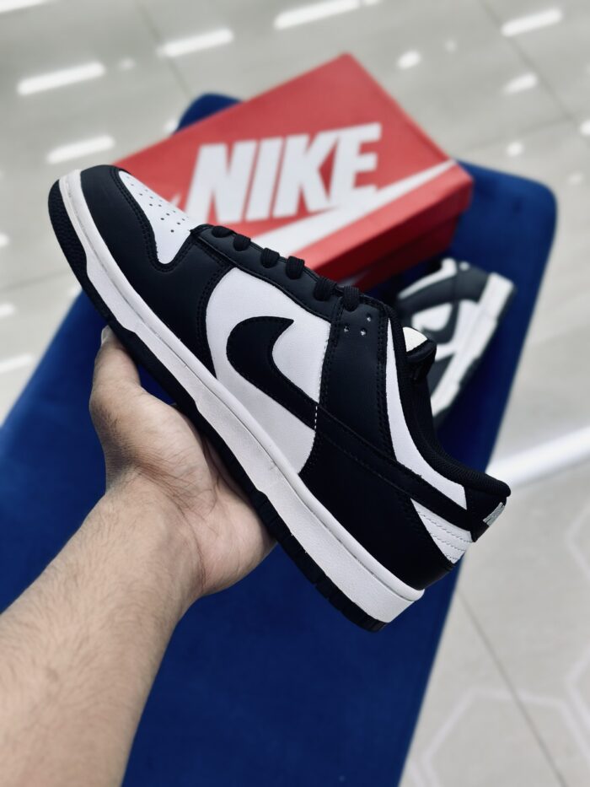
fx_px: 1091
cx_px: 295
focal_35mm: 48
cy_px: 394
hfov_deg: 30.3
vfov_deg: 39.7
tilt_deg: -57.3
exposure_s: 1/100
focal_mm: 6.86
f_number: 1.78
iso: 80
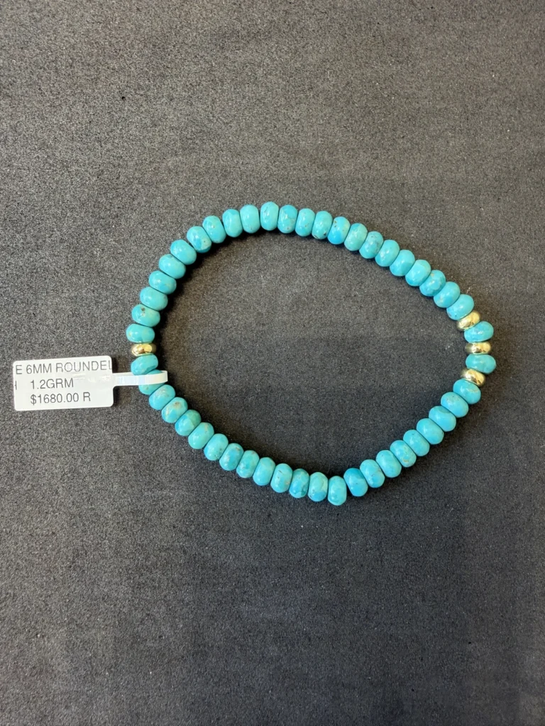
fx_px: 504
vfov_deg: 71.6
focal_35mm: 24
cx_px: 272
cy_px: 363
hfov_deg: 56.8
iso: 200
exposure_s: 1/60
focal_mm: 2.22
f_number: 2.2
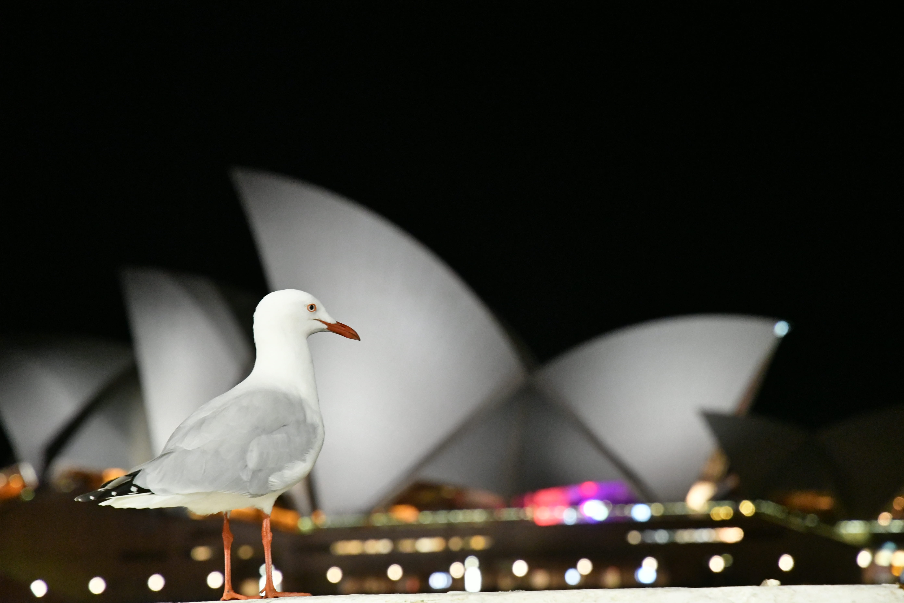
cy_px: 302
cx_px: 452
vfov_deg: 11.4
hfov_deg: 17.1
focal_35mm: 120
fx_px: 3013
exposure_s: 1/50
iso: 12800
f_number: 5.6
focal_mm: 80
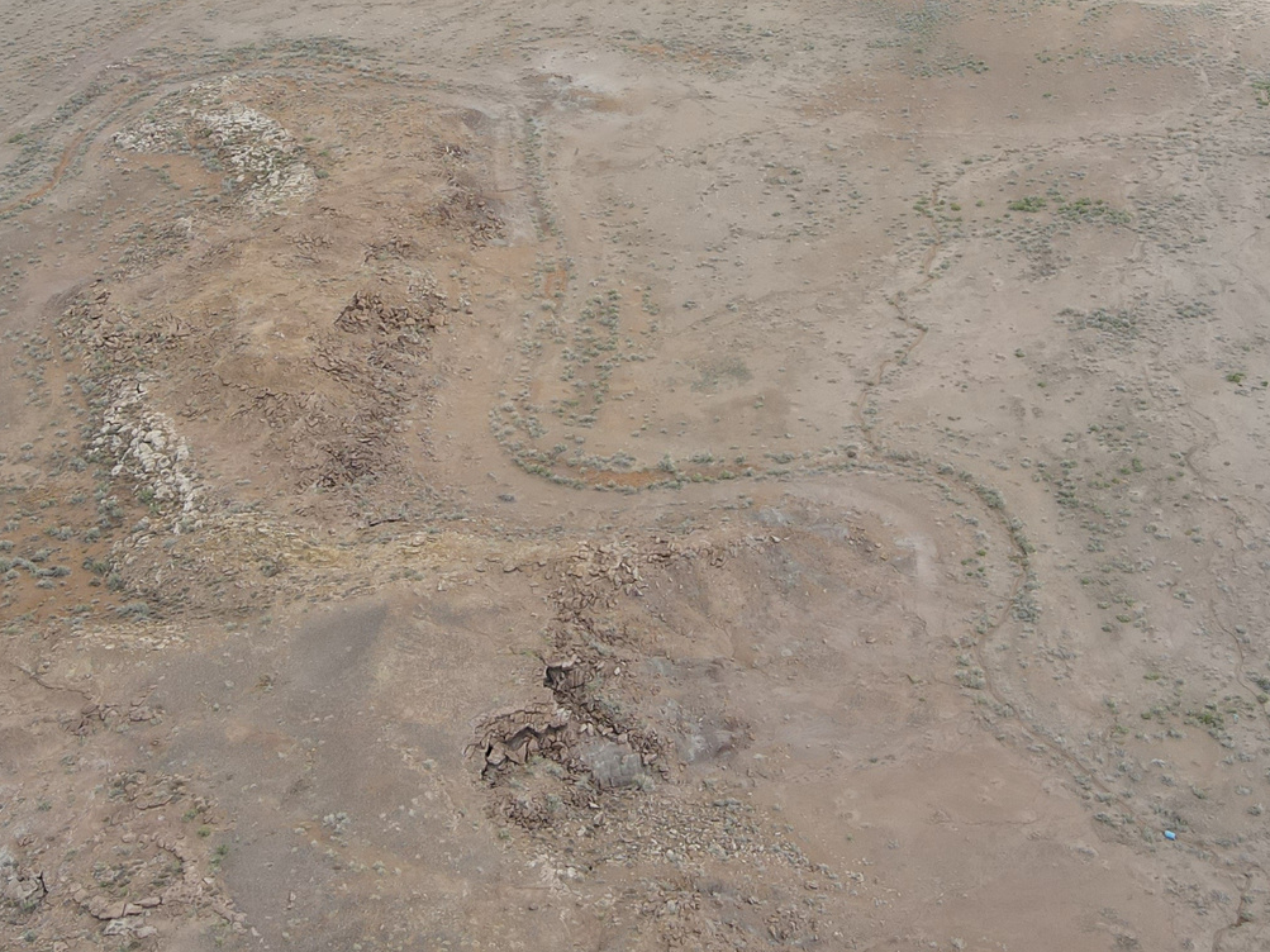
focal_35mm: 49
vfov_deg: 28.8
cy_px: 149
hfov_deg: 38.9
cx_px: 655
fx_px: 1798
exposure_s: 1/400
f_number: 2.8
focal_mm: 4.5
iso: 100
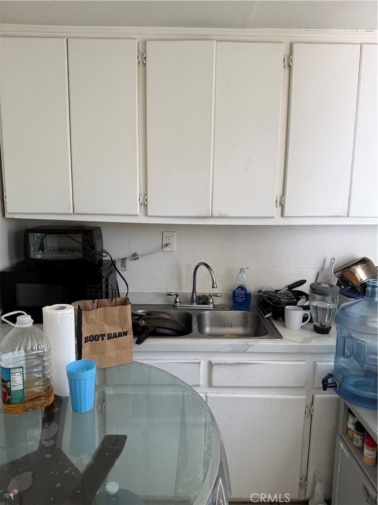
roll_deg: -2.1
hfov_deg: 56.8
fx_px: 349
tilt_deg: -6.1
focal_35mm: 24
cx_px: 189
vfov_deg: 71.6
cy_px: 252
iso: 64
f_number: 1.78
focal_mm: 6.76
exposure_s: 1/121
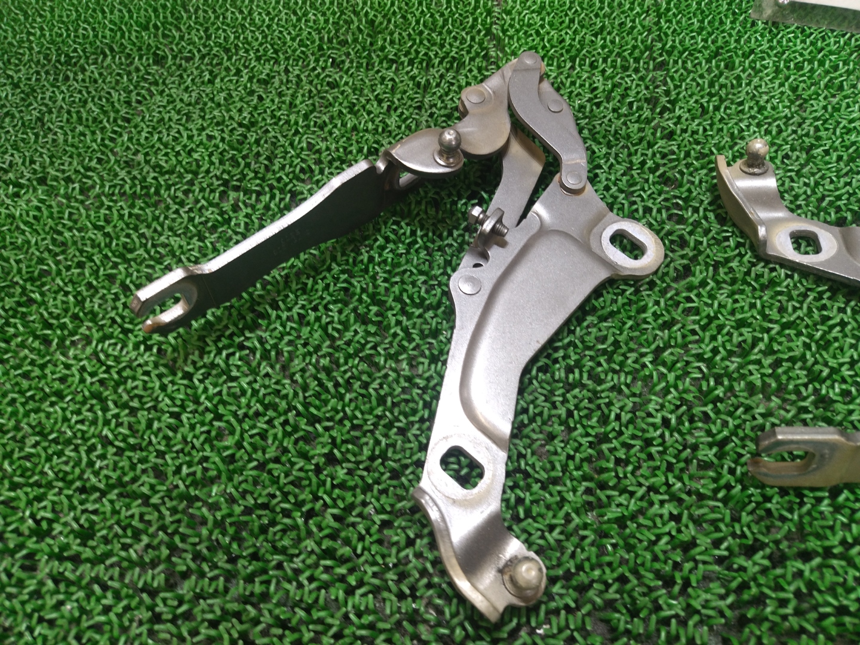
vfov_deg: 51.4
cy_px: 322
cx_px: 430
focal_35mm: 27
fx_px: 671
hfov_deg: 65.3
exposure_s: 1/33
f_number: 1.79
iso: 109
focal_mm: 4.74
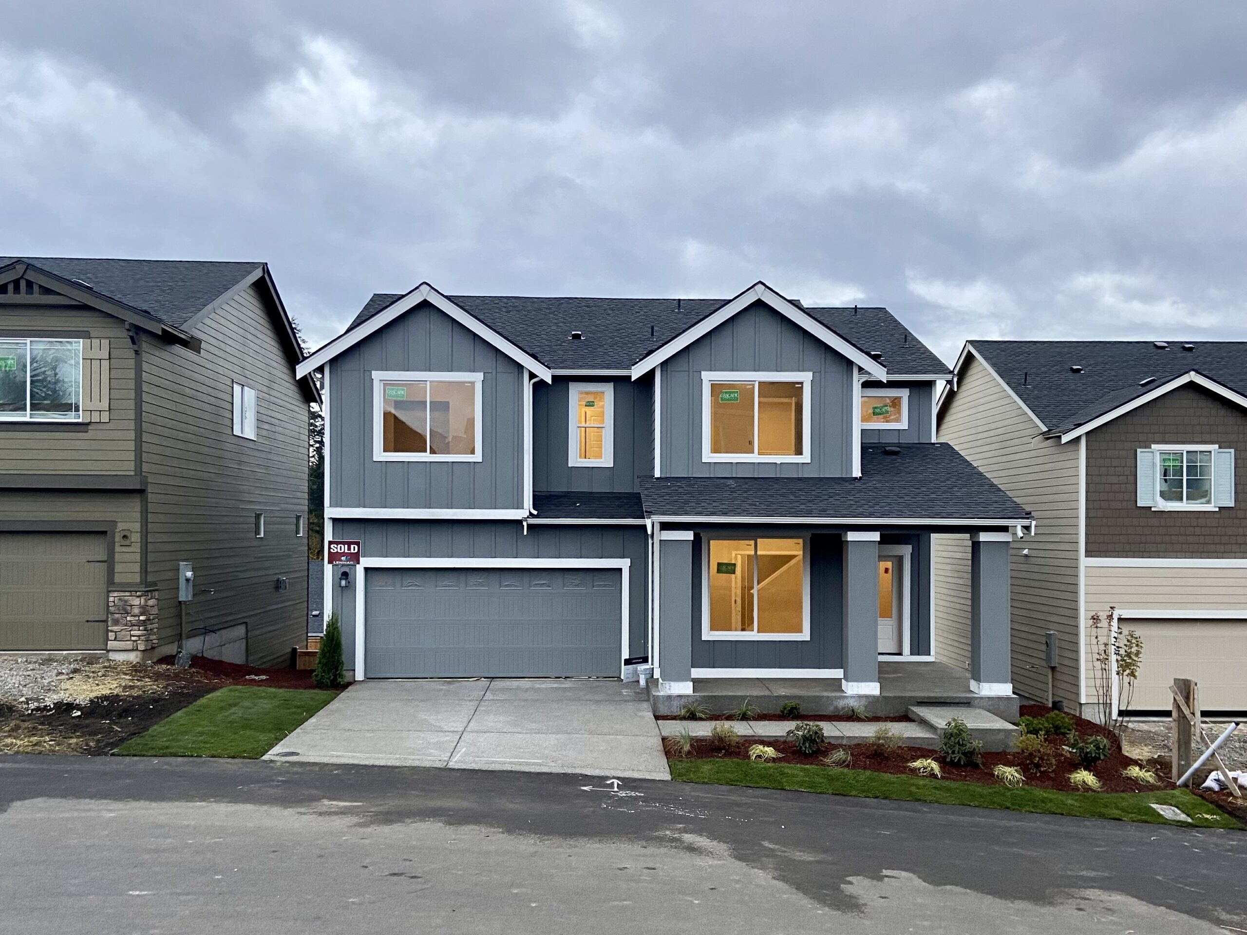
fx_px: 937
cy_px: 468
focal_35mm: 26
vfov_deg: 53.1
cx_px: 624
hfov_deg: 67.3
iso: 125
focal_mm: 4.25
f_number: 1.8
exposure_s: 1/95
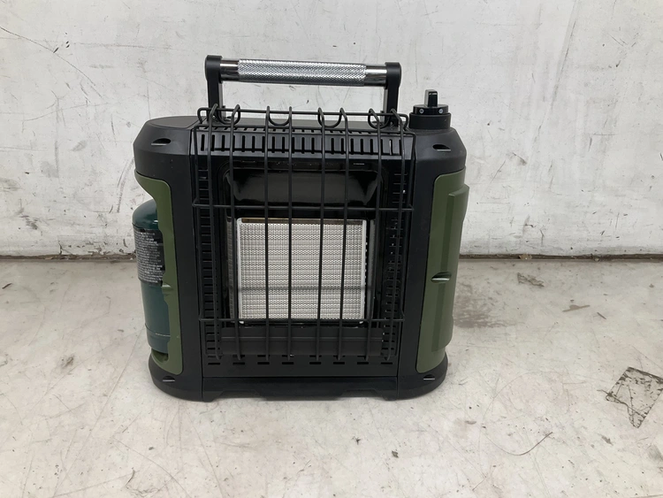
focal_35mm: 29
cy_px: 249
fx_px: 556
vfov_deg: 48.3
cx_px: 332
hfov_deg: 61.6
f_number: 1.8
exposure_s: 1/120
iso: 50
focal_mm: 3
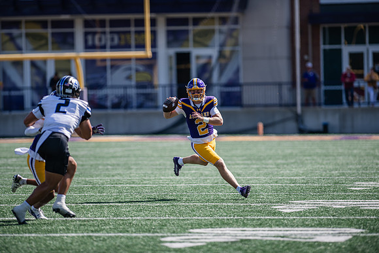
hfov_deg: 6.9
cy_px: 126
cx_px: 190
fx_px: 3159
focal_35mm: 300
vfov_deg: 4.6
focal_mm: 300
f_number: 3.2
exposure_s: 1/1000
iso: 100
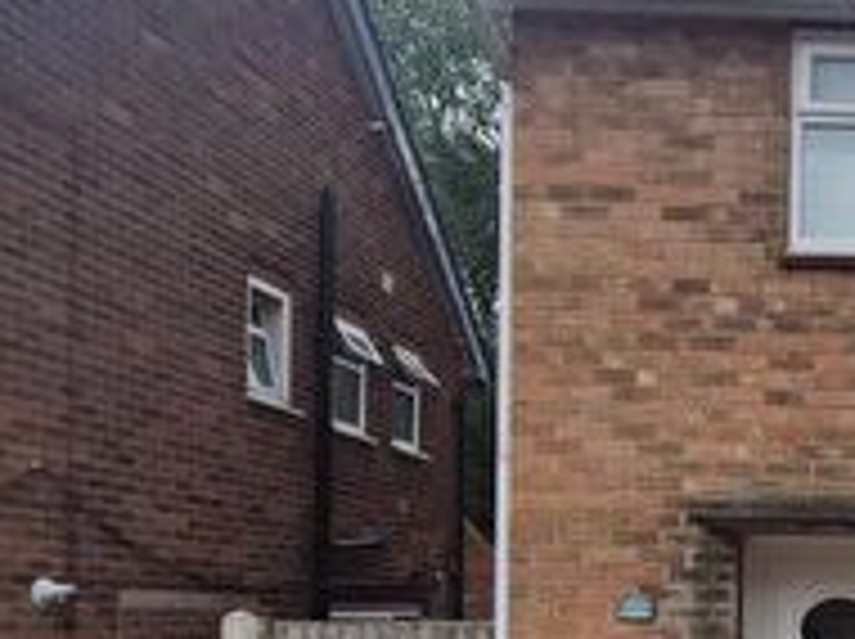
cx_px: 958
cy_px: 646
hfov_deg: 34.0
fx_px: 1184
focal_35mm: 48
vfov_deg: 28.3
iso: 40
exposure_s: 1/1932
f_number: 2.2
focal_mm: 1.74
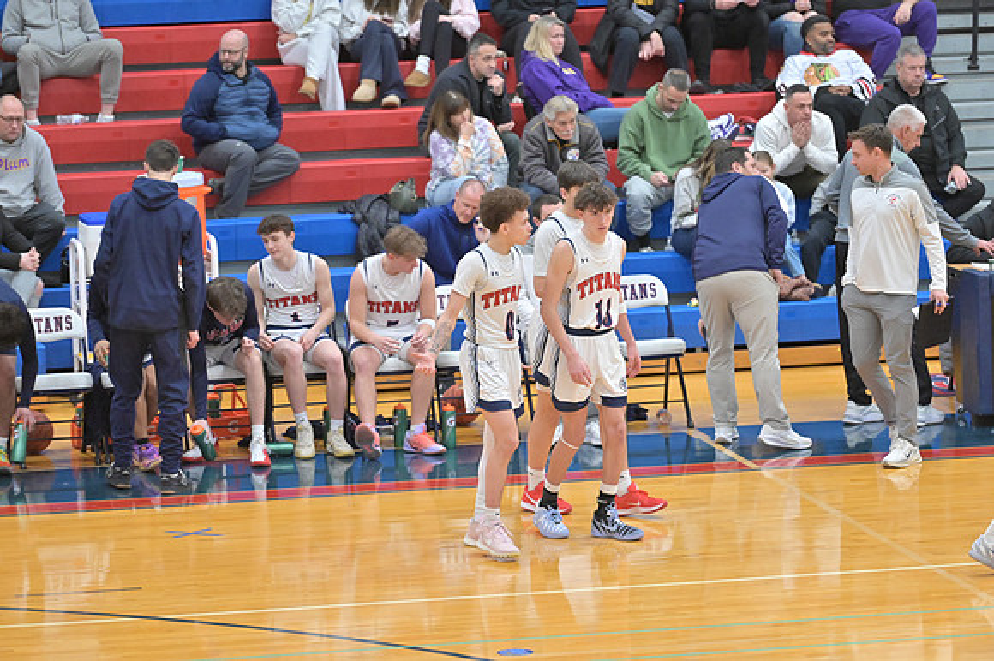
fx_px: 5381
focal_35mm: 195
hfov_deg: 10.6
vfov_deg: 7.0
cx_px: 497
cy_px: 330
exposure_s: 1/800
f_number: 4
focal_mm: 195
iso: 8000
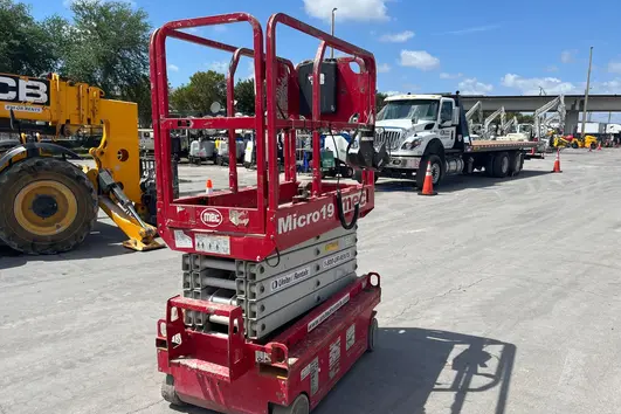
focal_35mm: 28
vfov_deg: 46.4
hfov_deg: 65.5
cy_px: 220
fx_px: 483
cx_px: 303
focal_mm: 5.1
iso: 50
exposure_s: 1/3876
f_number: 1.6
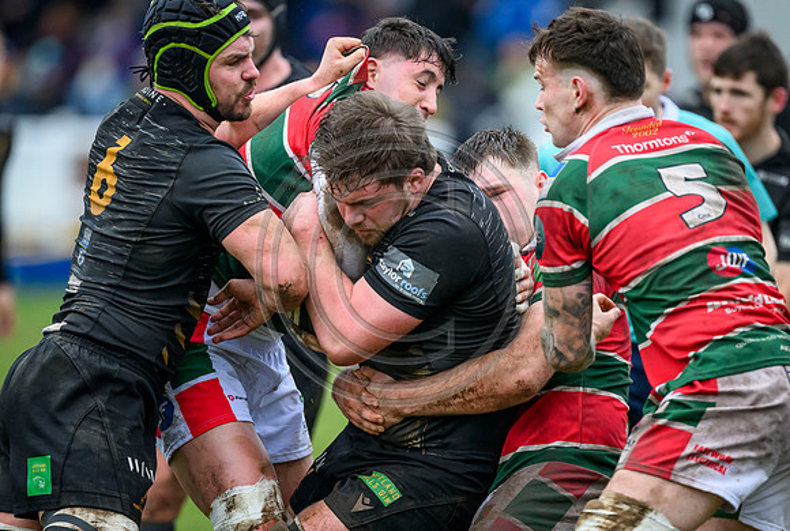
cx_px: 370
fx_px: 10830
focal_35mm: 492
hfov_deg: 4.2
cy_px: 325
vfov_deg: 2.8
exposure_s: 1/1600
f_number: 3.5
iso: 3200
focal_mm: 400
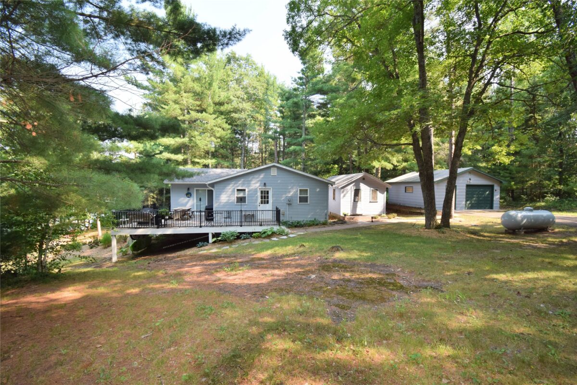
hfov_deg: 100.4
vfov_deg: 77.3
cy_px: 192
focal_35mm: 15
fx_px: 240
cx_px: 288
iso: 320
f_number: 7.1
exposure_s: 1/200
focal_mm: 10
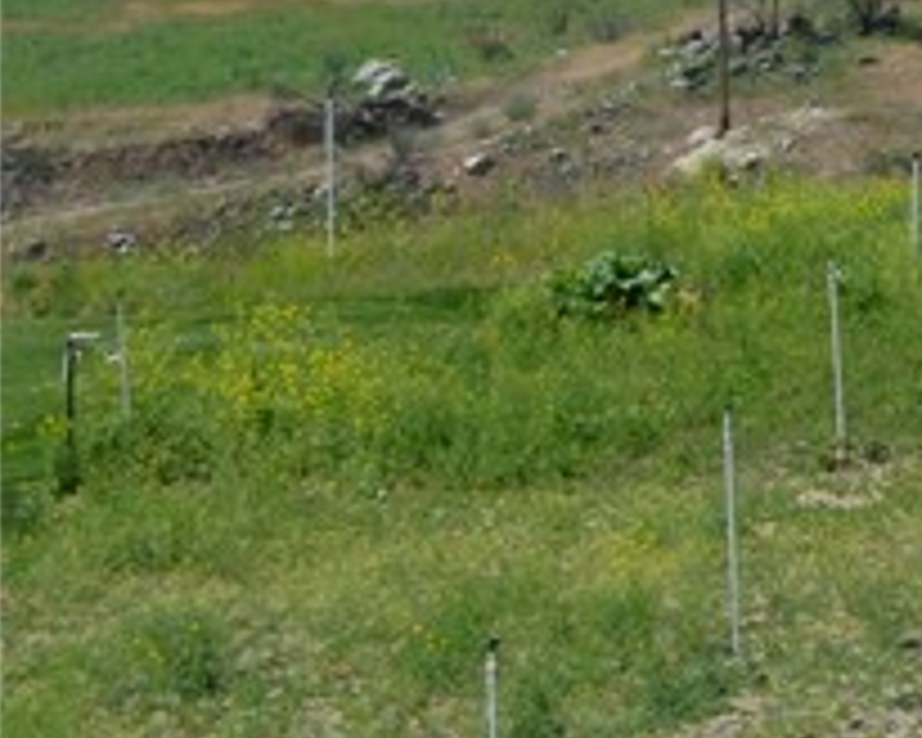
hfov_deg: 9.3
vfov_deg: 8.4
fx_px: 4884
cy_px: -421
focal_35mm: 179
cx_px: 2444
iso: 100
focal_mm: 24
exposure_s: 1/250
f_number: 8
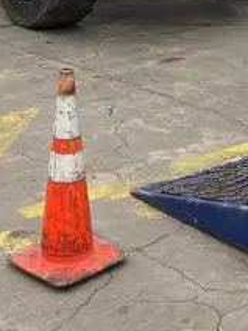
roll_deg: -0.6
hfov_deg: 15.0
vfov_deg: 19.3
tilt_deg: -8.5
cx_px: 253
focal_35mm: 97
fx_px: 927
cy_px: -46
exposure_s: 1/736
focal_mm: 3.99
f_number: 1.8
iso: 32
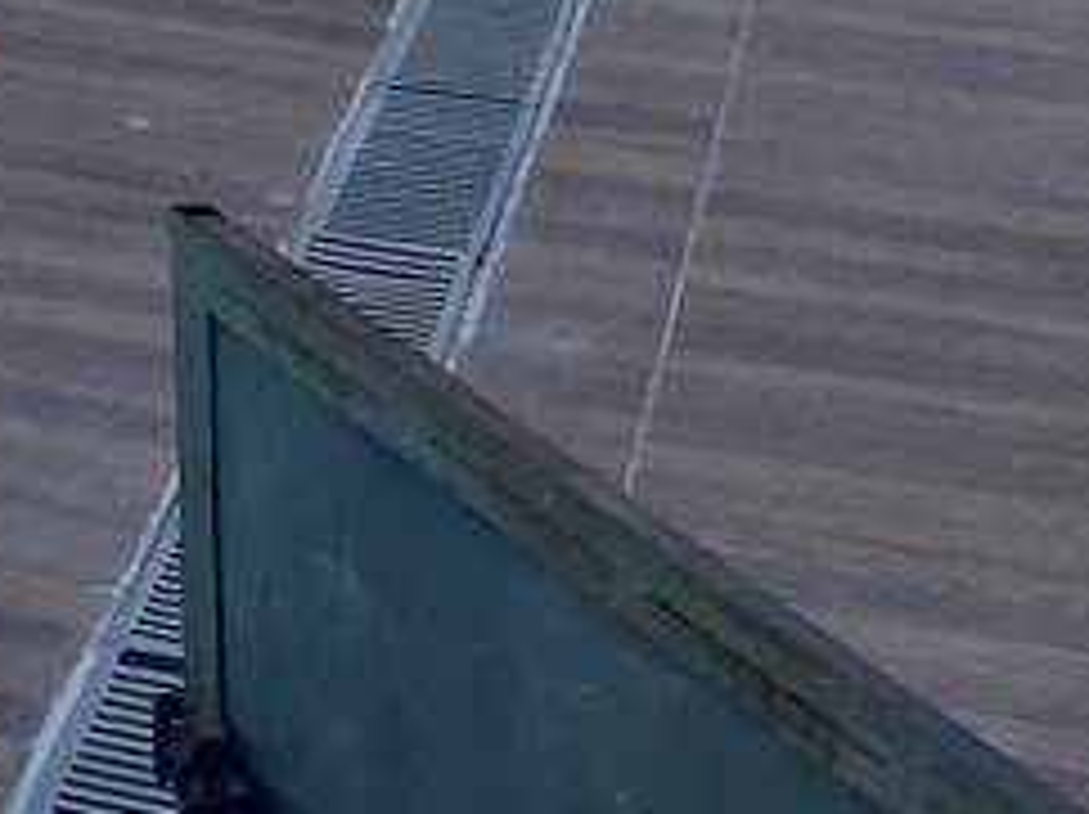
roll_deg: -2.1
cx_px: -1580
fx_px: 4871
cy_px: -1570
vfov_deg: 8.2
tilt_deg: +0.7
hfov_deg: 10.7
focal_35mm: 155
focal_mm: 4.25
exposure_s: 1/2066
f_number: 1.8
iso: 32
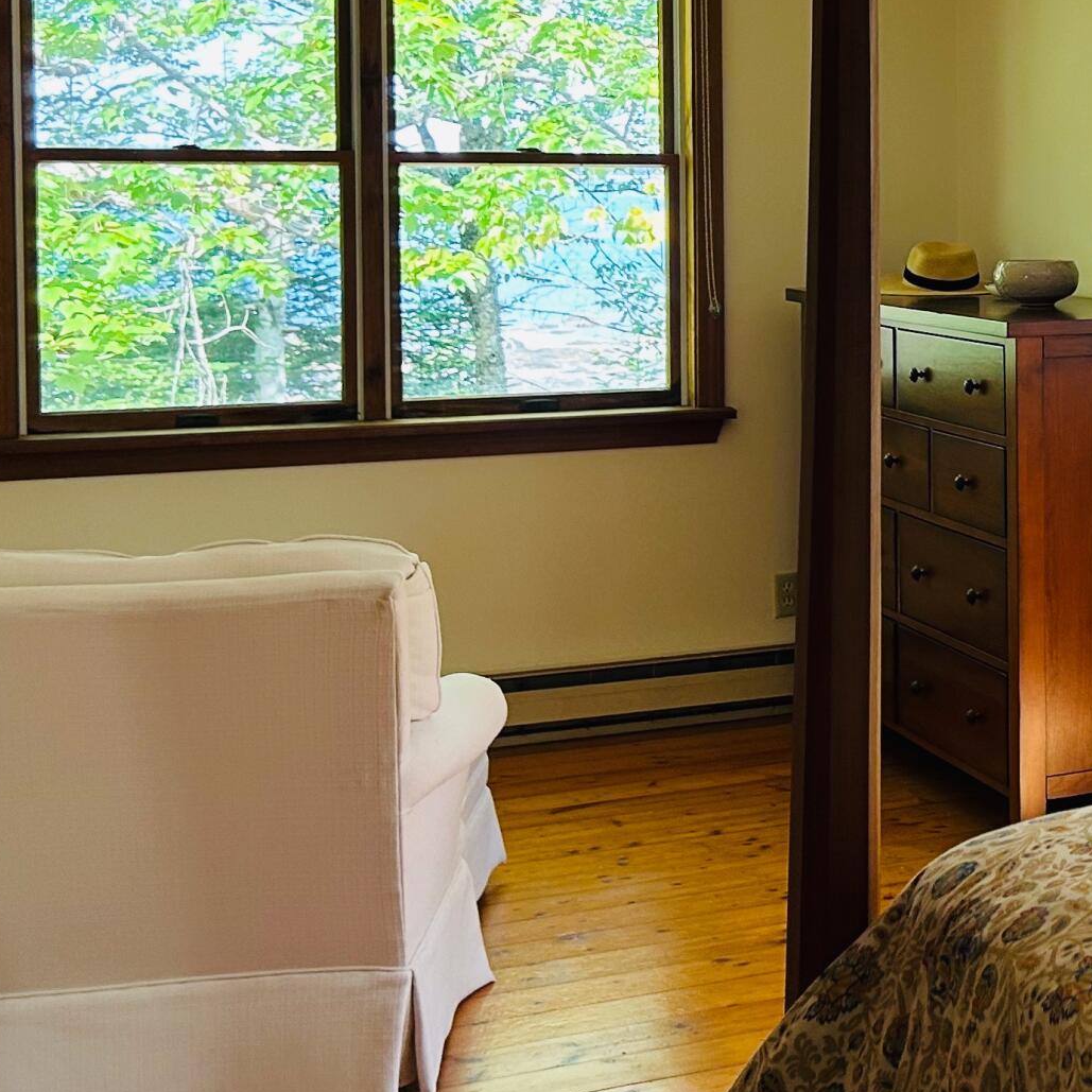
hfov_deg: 23.4
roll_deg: -0.4
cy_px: 253
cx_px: 1321
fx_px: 2391
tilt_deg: -3.1
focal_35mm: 67
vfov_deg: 25.4
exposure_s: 1/121
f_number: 1.5
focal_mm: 5.7
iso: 80
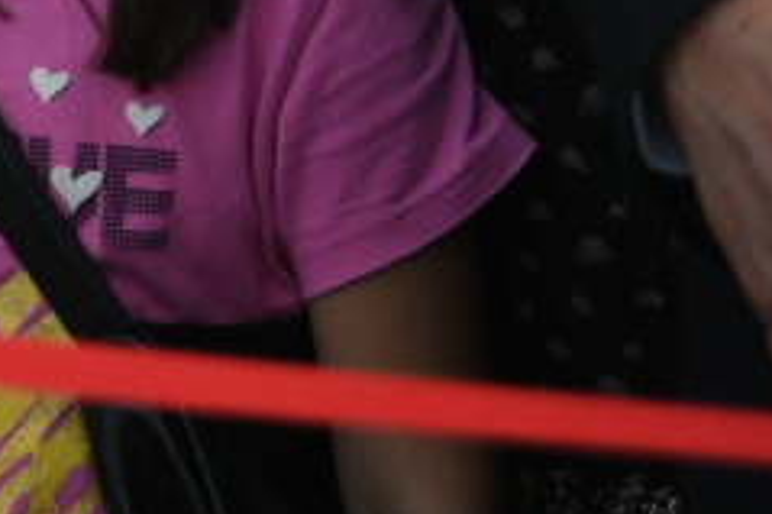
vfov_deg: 3.0
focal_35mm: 447
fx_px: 9579
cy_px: -1112
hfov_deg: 4.4
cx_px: -1747
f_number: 3.2
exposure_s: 1/3200
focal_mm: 66
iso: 1250
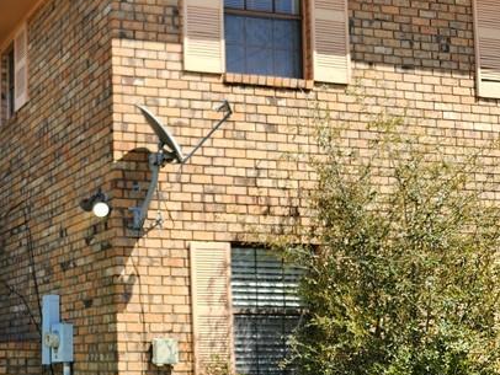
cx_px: -49
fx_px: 838
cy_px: 275
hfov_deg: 29.9
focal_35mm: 58
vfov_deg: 25.0
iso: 20
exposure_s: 1/850
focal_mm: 5.4
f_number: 1.8
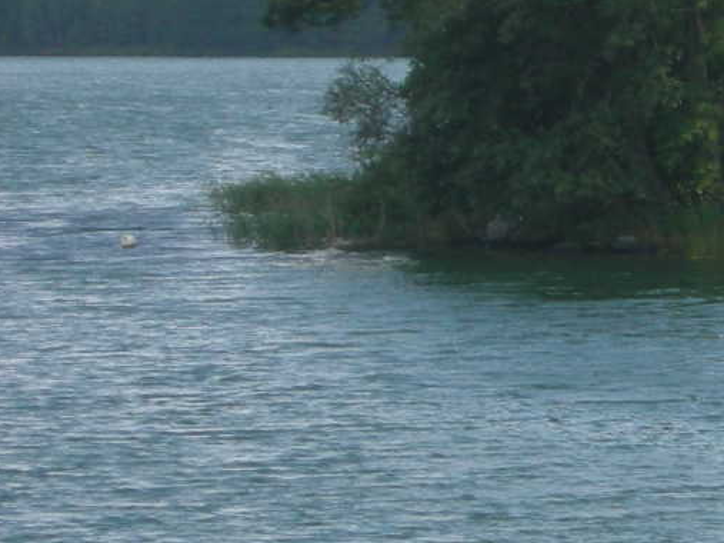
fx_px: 10643
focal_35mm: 509
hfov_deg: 3.9
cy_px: 306
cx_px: 1434
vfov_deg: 2.9
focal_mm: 26.3
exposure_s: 1/176
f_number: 5.3
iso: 64
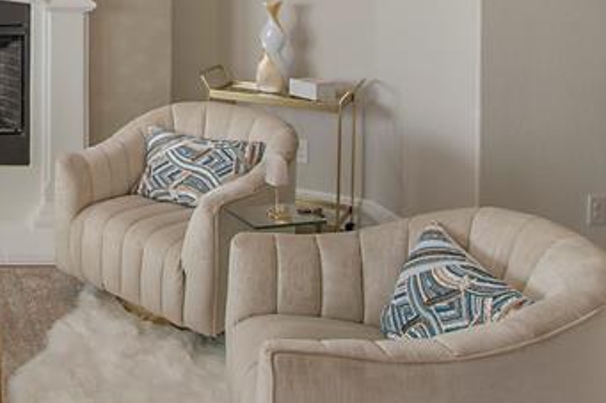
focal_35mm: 45
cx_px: -75
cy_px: -55
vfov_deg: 27.0
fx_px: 757
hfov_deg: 36.3
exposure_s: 1/60
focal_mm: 10
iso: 100
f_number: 7.1
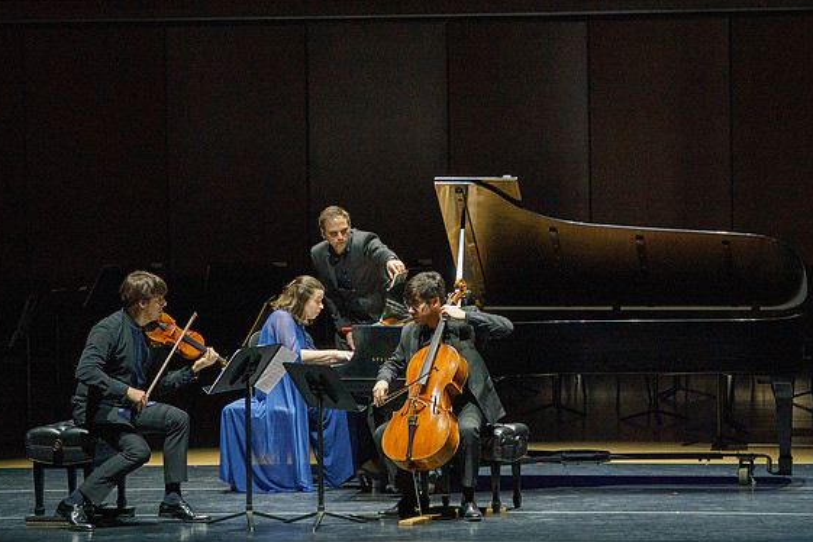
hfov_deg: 8.8
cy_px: 213
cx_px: 385
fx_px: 5262
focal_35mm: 233
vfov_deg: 5.9
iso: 4000
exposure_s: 1/250
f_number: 7.1
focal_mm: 187
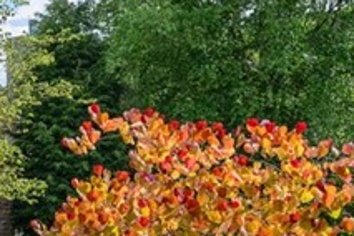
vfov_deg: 13.3
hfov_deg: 16.6
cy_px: 216
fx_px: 1003
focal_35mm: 102
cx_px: -291
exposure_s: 1/1250
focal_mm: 20
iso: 400
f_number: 8
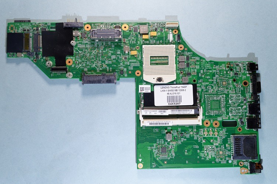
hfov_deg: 55.2
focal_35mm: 34
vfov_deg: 38.3
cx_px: 138
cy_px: 92
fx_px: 265
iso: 100
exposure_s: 1/6
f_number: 8
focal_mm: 23
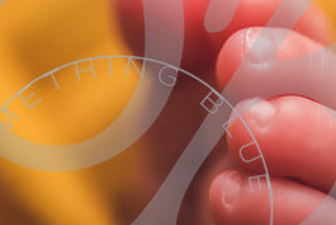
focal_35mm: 182
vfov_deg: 7.6
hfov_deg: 11.3
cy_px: 84
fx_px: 1700
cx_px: 193
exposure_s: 1/200
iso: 200
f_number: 2.8
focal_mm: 70
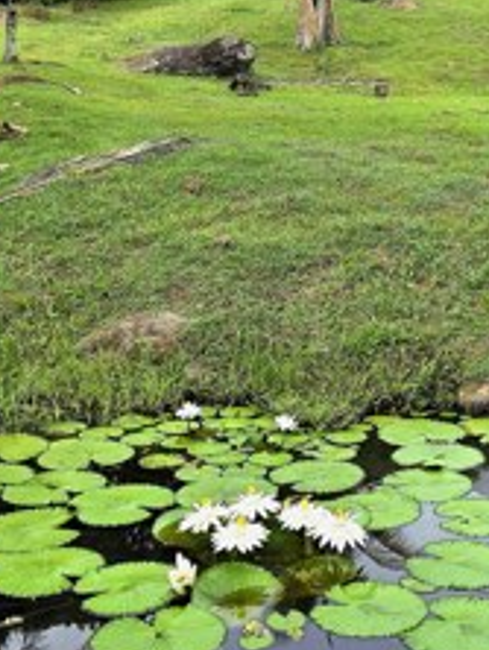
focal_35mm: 58
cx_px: 384
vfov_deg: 31.8
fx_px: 1090
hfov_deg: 24.9
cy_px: 79
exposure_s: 1/182
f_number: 1.7
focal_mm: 6.3
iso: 20
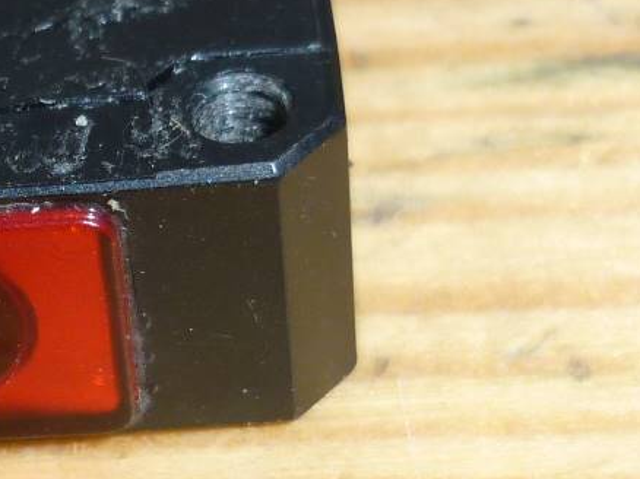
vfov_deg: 12.6
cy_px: 247
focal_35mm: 117
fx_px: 2162
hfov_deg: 16.6
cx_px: 41
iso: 100
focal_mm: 4.5
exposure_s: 1/60
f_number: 3.1
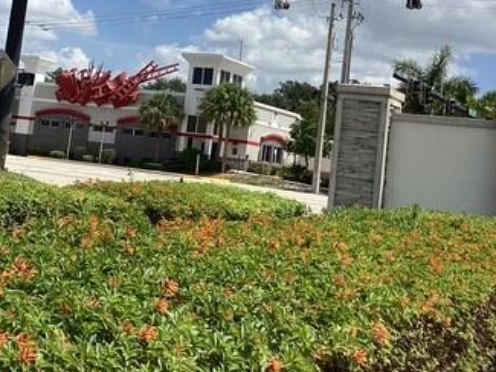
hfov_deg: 31.6
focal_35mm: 61
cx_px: 200
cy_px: 53
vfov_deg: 23.5
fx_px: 874
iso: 25
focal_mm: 3.3
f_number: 2.4
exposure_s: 1/2146
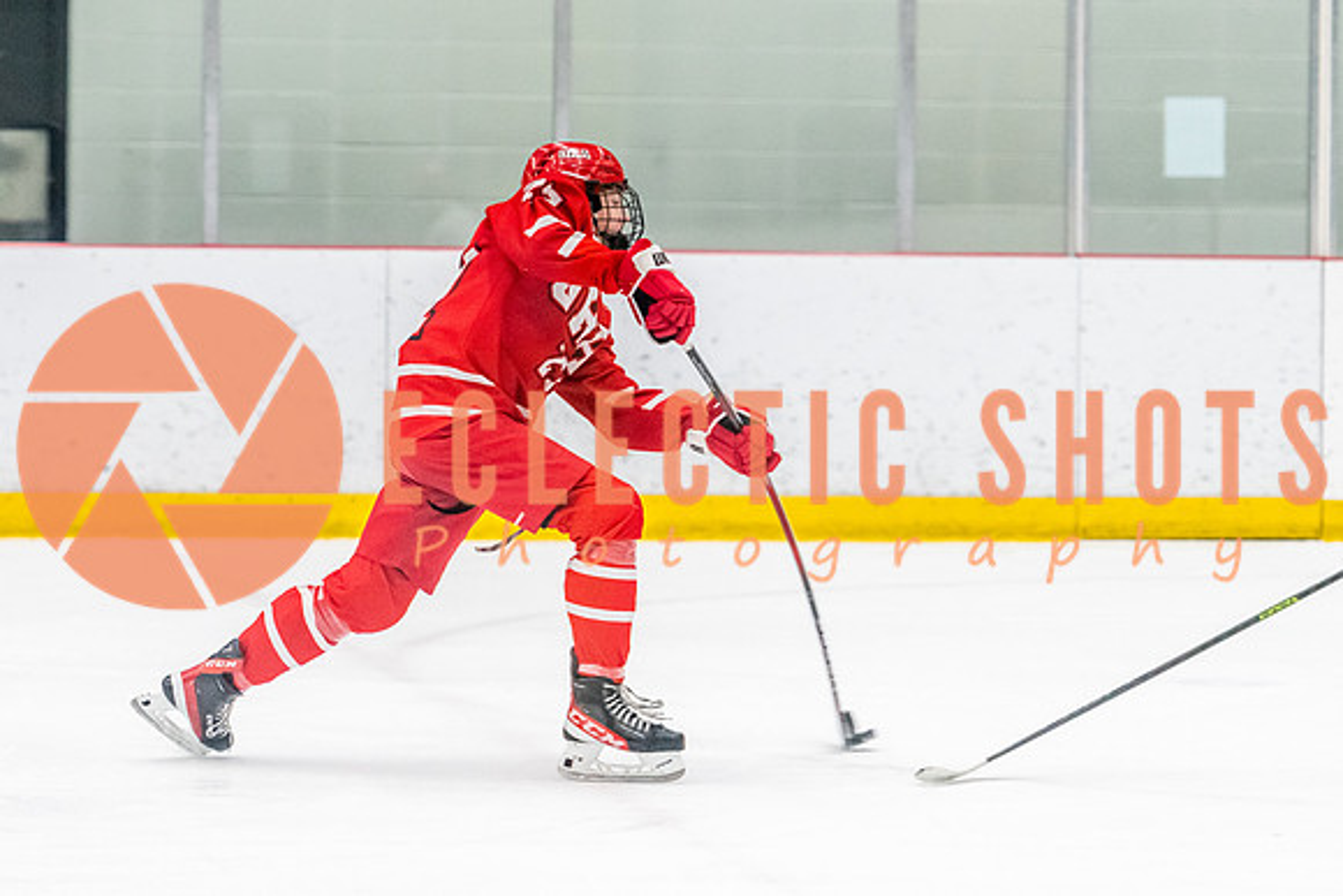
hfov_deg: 10.6
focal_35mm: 194
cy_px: 342
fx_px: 7244
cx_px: 488
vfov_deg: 7.1
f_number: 2.8
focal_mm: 135
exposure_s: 1/800
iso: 4000
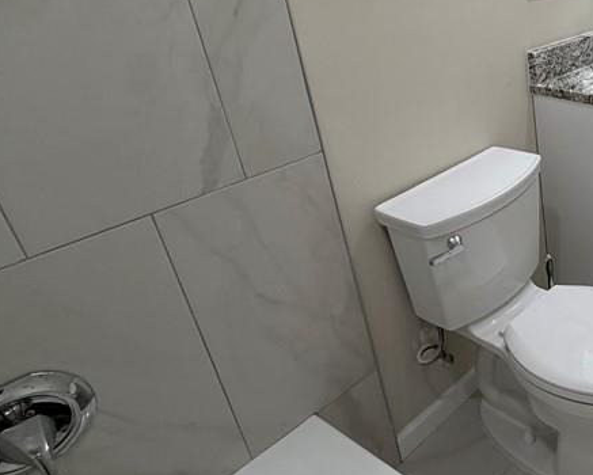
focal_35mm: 32
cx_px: 645
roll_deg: -0.2
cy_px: 155
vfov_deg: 45.1
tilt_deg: -24.4
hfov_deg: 43.7
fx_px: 562
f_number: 2.2
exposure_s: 1/120
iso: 100
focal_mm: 2.22
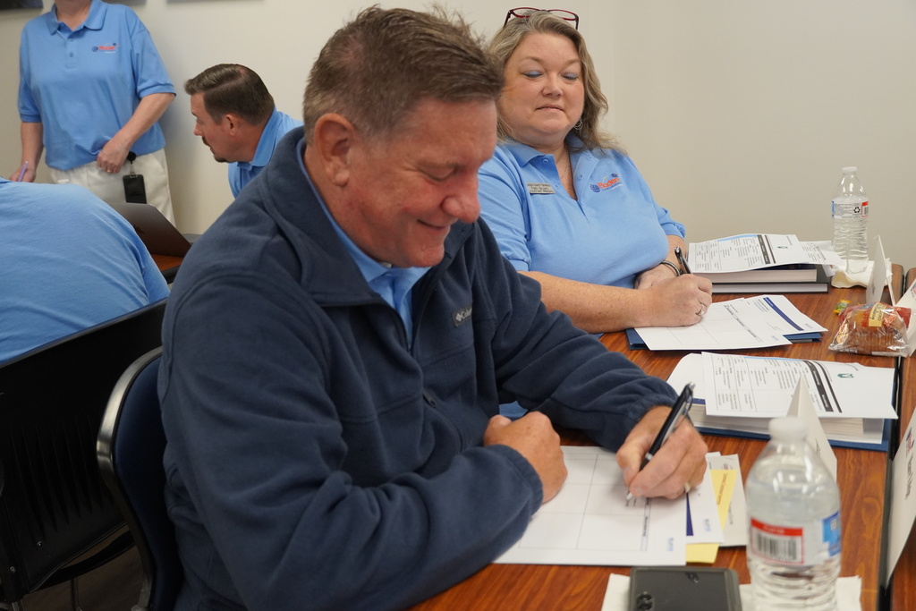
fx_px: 954
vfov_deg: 35.5
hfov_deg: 51.3
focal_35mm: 38
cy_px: 306
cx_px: 458
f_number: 4
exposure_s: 1/160
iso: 1600
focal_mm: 25
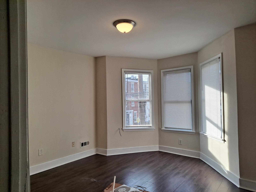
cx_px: 128
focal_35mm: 25
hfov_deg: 69.4
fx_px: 185
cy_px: 96
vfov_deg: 54.9
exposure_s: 1/139
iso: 32
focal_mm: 4.6
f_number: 2
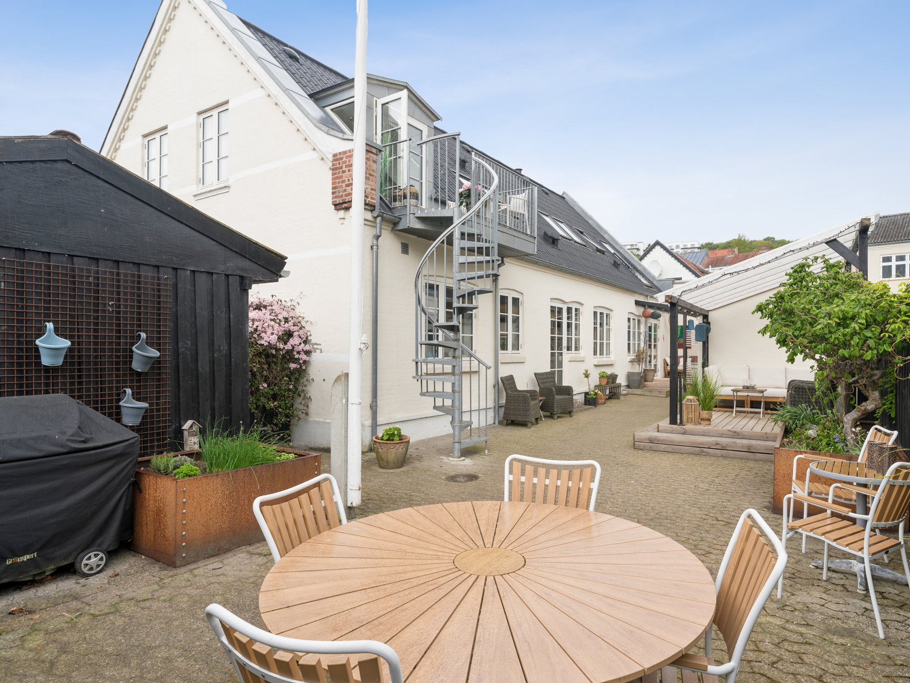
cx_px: 500
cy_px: 340
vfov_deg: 65.4
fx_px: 532
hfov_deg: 80.9
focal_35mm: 20
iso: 50
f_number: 7.1
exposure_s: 1/30
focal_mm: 18.2
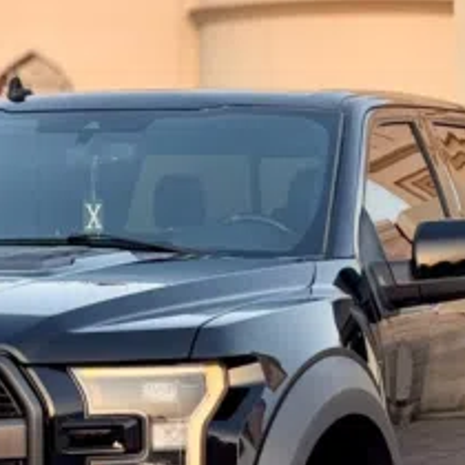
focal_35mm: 129
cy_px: 208
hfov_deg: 13.5
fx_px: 1961
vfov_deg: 13.5
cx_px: 164
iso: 64
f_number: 1.78
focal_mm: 6.76
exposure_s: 1/582
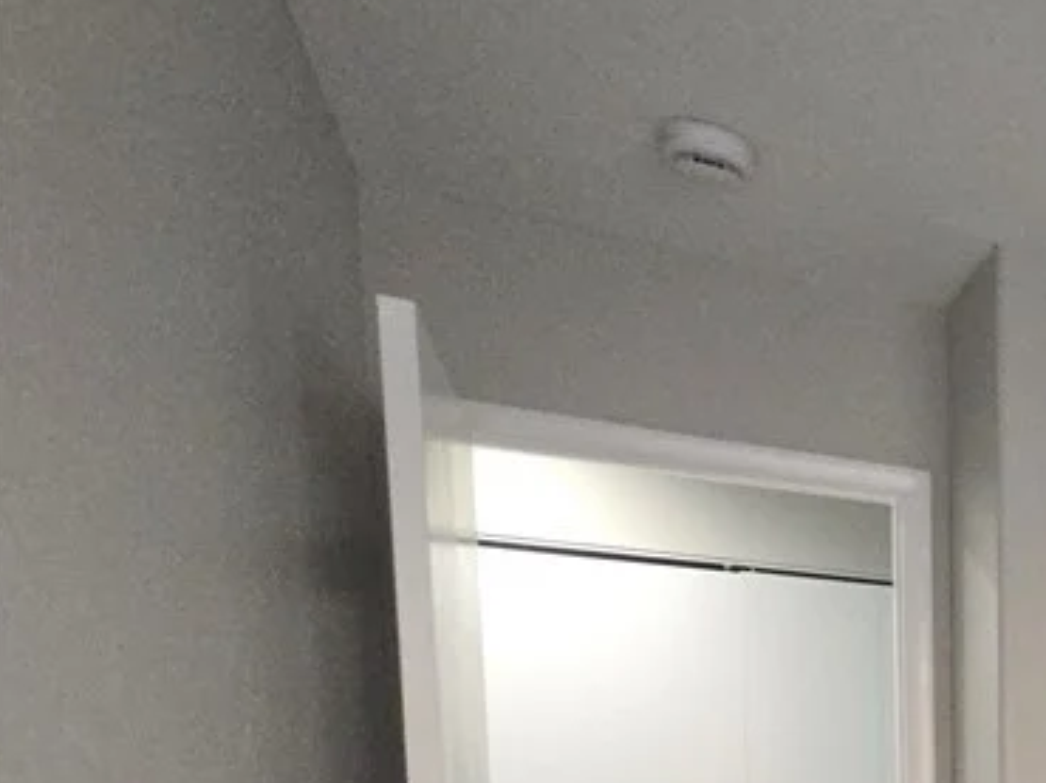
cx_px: 1439
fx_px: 1087
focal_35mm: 36
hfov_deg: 33.1
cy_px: 905
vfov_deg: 33.4
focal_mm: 2.2
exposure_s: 1/55.2
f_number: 2.2
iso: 500
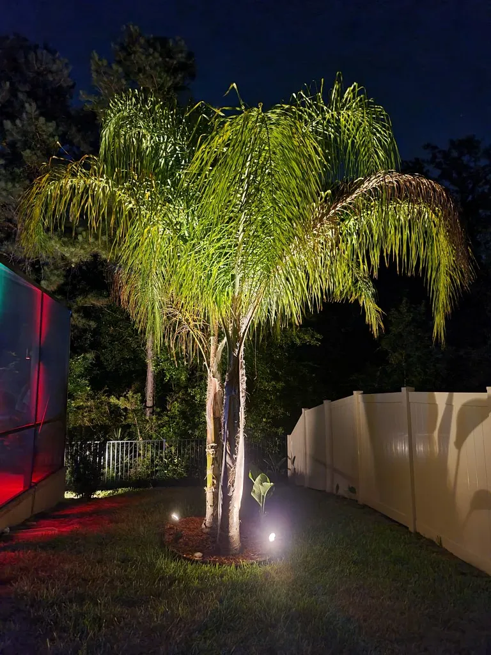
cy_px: 328
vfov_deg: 69.4
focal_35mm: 25
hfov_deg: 54.9
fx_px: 473
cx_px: 246
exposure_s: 1/8
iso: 1250
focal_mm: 7
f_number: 1.8
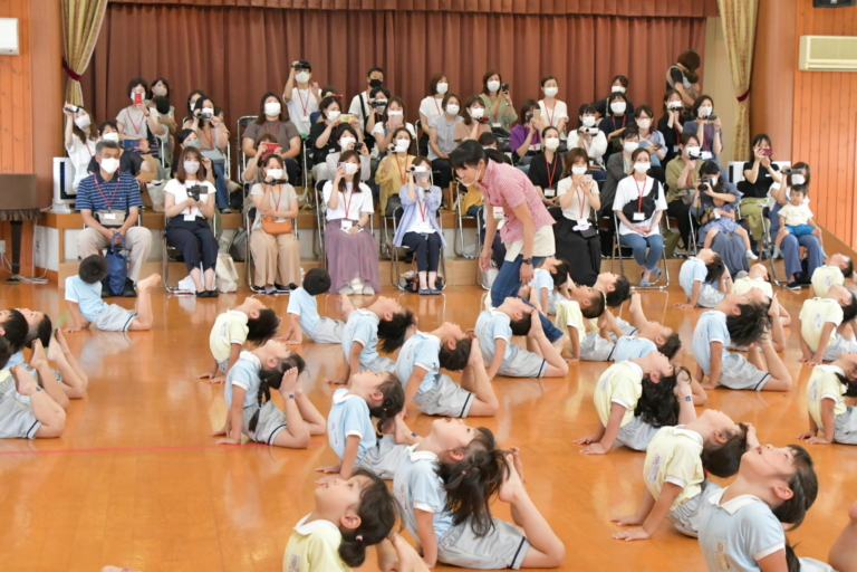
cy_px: 286
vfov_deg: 22.6
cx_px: 428
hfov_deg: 33.4
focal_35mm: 60
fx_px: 1428
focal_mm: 40
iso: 6400
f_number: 7.1
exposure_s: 1/200
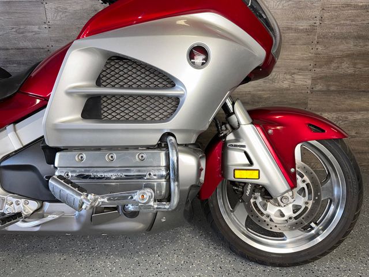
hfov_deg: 71.6
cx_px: 184
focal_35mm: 24
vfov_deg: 56.8
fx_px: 256
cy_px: 138
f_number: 1.78
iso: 50
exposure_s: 1/33
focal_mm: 6.76
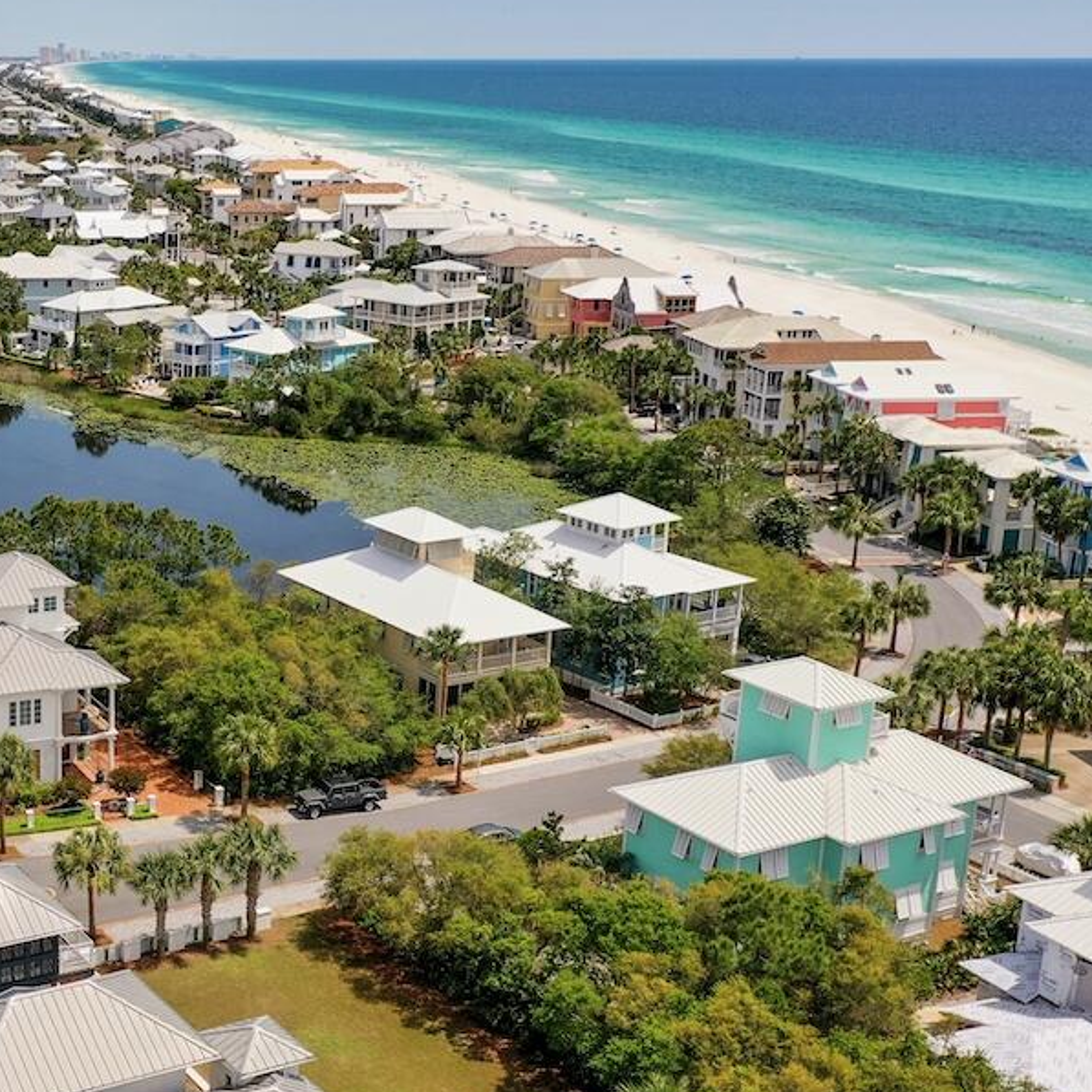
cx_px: 75
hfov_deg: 31.6
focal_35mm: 51
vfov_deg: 33.4
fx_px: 1820
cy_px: 580
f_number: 4.5
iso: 100
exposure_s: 1/120
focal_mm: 10.26
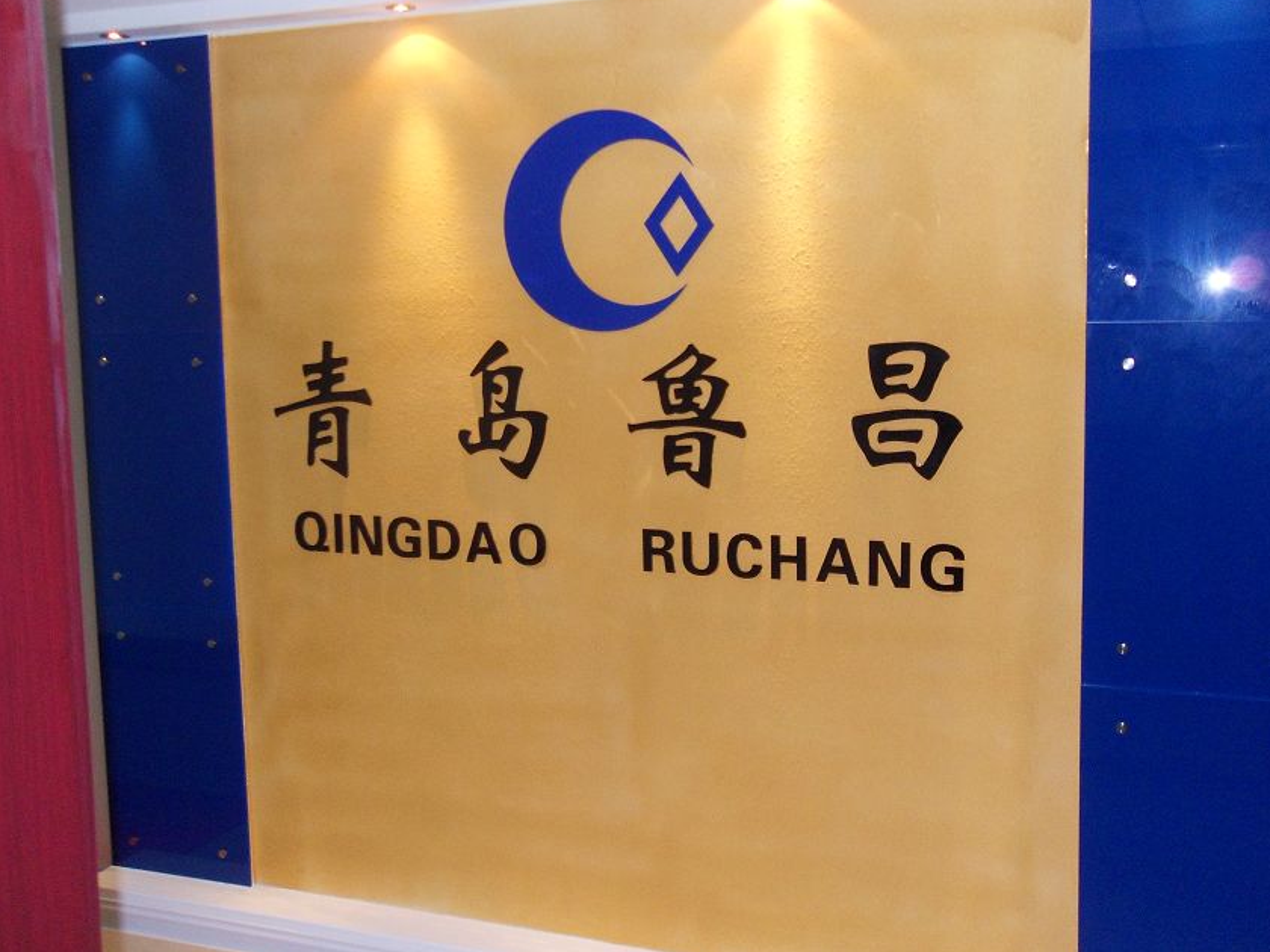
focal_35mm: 37
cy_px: 455
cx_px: 670
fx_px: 1357
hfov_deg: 50.1
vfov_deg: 38.7
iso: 240
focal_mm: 6.3
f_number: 3.5
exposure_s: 1/45
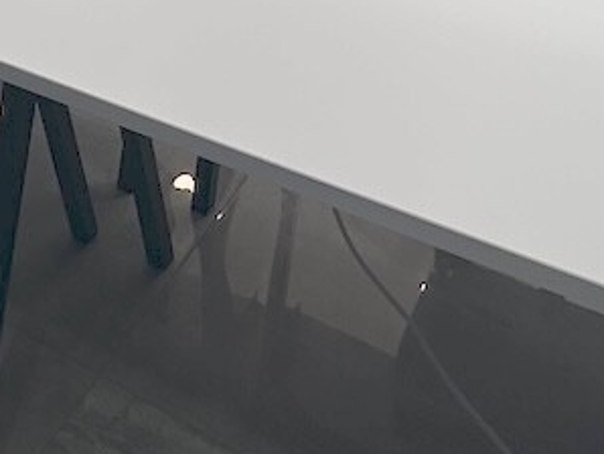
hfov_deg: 34.6
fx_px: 943
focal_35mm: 54
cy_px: -335
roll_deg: -0.4
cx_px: 140
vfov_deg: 20.4
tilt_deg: -7.8
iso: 50
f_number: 2.2
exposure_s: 1/100
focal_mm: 2.22
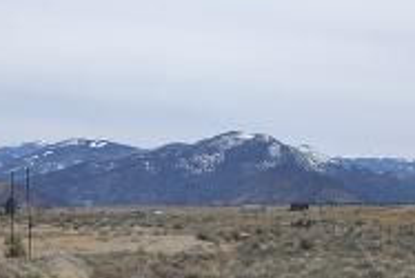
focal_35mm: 123
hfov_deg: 16.6
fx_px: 1419
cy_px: 59
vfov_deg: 11.1
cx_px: 202
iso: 100
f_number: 8
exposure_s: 1/500
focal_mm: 24
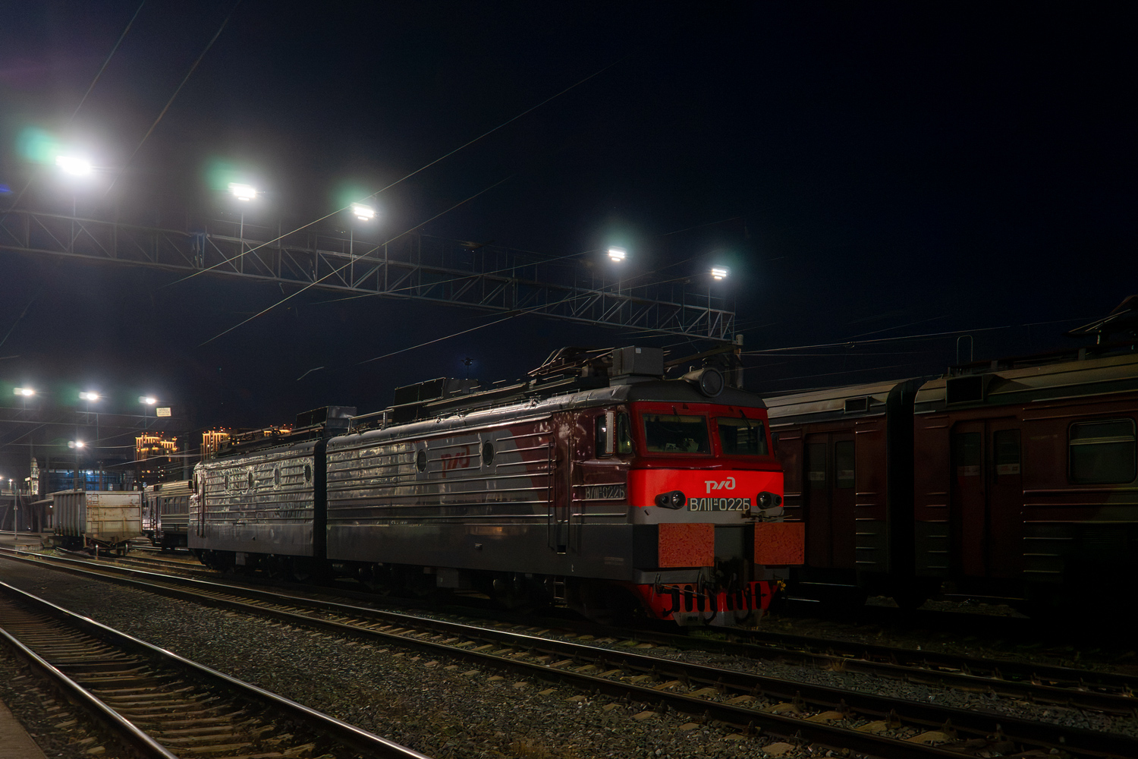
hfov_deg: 57.2
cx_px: 569
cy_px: 380
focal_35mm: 33
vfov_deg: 40.0
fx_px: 1043
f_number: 4.5
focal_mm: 33
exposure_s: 1/80
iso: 3200
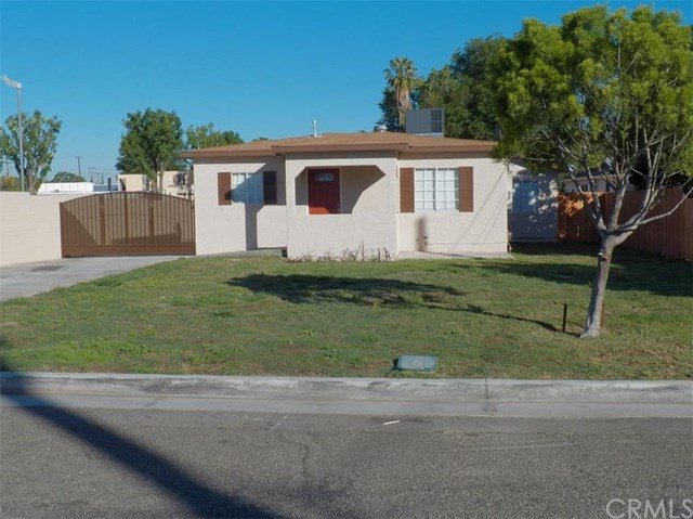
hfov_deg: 52.7
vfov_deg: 40.6
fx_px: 700
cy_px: 260
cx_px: 346
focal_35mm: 35
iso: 125
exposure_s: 1/1600
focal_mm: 6.3
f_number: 7.1
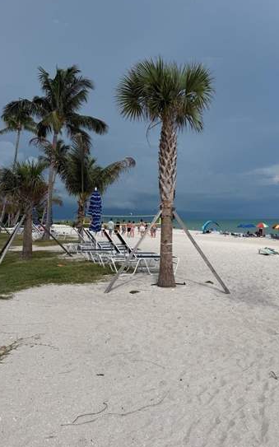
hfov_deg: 41.7
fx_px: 365
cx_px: 164
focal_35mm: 30
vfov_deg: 62.9
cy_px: 227
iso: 80
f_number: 1.78
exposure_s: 1/7353
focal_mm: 6.76
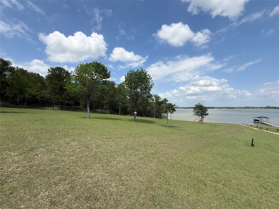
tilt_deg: +2.1
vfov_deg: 85.7
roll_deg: -0.1
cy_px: 104
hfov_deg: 102.1
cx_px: 140
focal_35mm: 14
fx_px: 113
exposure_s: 1/2320
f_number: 2.2
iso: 50
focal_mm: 2.22
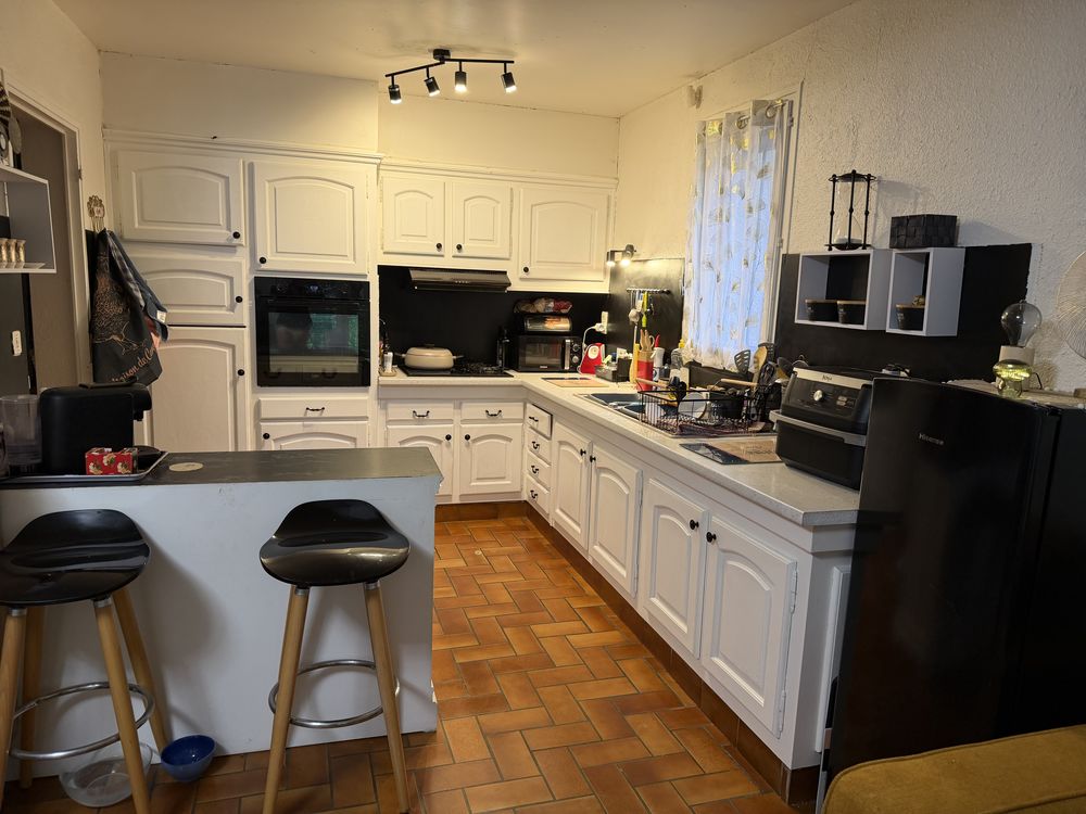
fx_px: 753
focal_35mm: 24
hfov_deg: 71.6
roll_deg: -2.1
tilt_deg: -8.7
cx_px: 543
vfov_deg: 56.8
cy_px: 407
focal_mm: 6.76
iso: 160
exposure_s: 1/50
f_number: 1.78
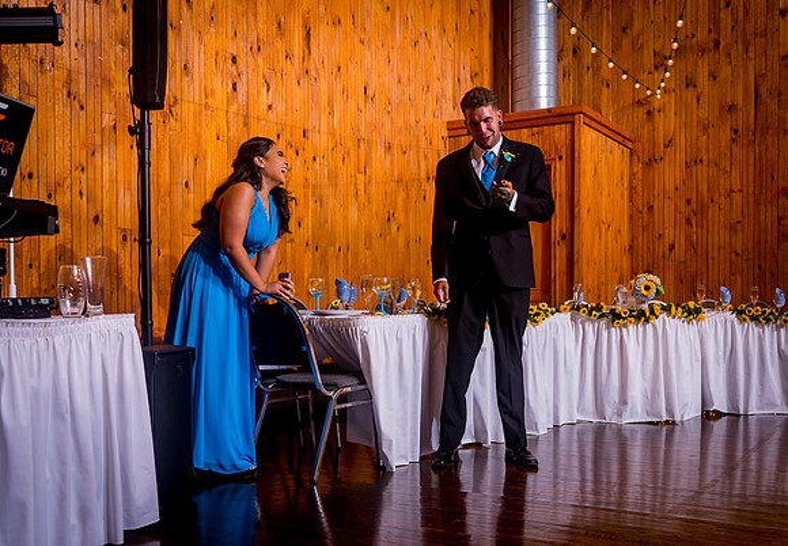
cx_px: 355
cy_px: 337
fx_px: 865
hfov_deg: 48.9
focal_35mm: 39
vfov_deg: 34.9
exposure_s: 1/125
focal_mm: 28
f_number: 5.6
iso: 200
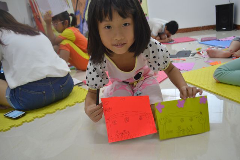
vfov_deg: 48.0
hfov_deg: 67.4
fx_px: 180
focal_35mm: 27
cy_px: 80
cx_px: 120
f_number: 3.5
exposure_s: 1/15
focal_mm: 18
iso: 450
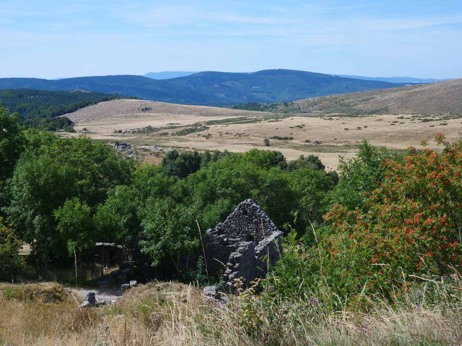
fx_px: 721
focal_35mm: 54
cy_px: 173
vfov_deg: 27.0
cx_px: 231
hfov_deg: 35.5
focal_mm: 27
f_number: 9
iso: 200
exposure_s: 1/400
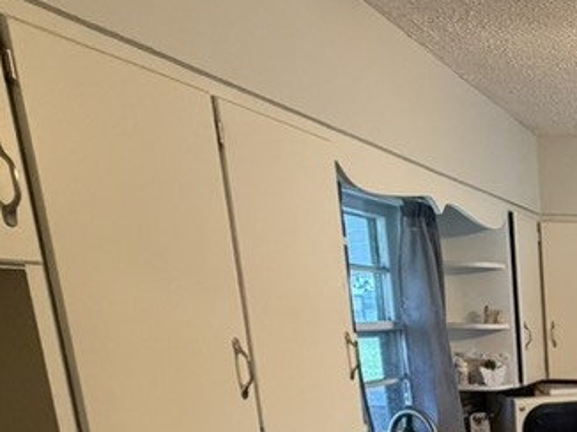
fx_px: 733
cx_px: 763
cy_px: 494
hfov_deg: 31.9
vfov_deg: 29.1
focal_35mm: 44
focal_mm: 2.22
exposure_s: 1/60
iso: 400
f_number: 2.2
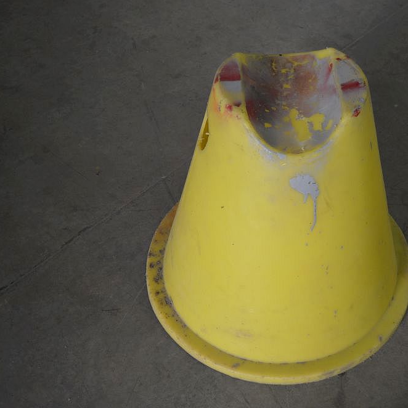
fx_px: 795
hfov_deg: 28.6
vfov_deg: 28.8
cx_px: 263
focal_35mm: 60
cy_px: 204
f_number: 4.2
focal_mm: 31
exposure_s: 1/80
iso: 400
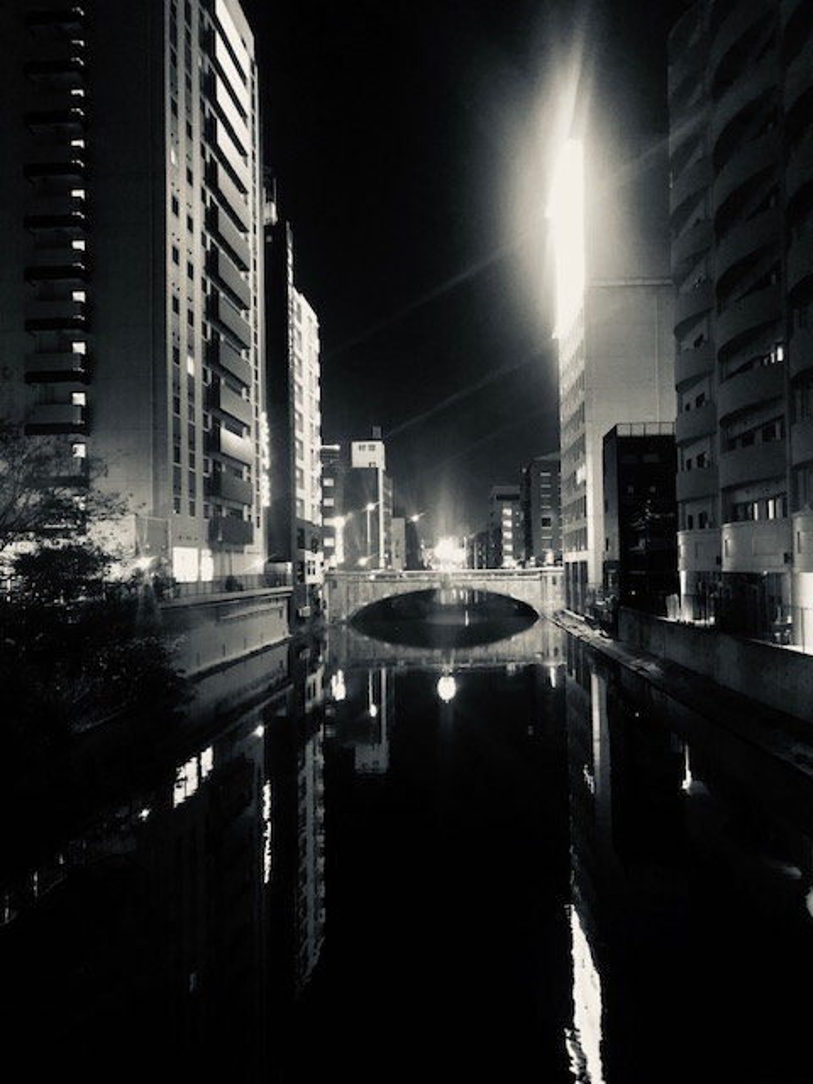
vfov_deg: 63.4
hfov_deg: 49.7
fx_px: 877
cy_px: 542
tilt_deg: +4.0
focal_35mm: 28
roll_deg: +0.9
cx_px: 406
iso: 125
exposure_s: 1/4
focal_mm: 3.99
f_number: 1.8
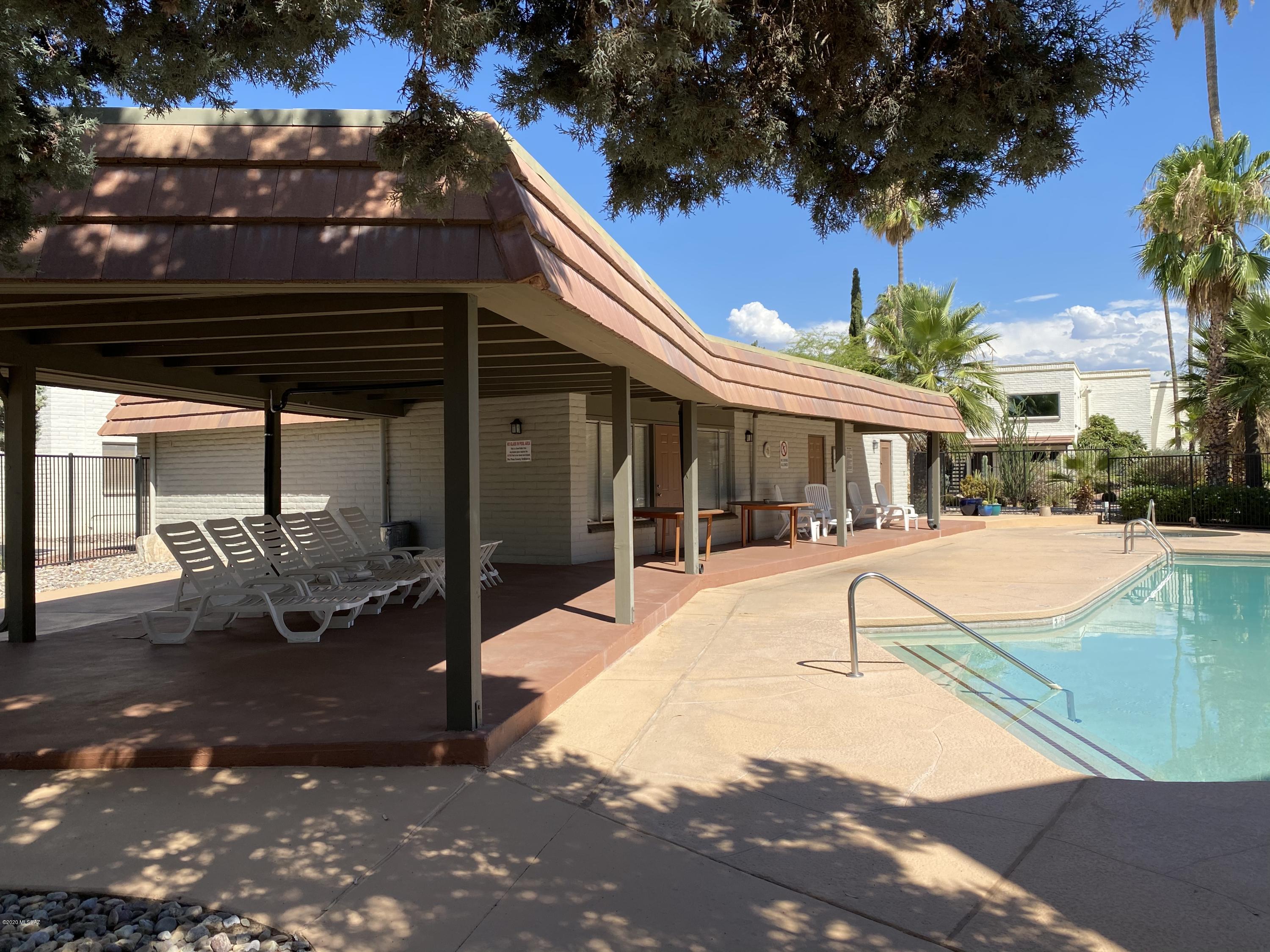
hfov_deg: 67.3
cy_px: 476
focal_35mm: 26
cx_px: 635
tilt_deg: +1.0
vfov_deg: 53.1
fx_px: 954
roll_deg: +0.2
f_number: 1.8
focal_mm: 4.25
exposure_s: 1/2755
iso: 32
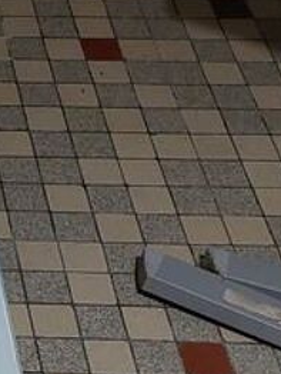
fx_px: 1372
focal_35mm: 127
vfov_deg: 15.5
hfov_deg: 10.5
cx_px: -321
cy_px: 168
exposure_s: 1/33.3
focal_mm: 5.23
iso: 500
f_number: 1.8
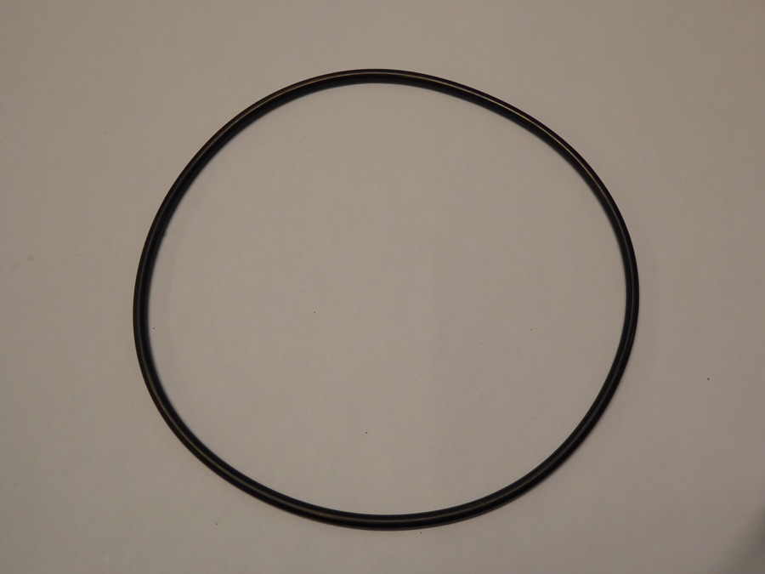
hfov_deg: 51.4
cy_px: 287
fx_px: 796
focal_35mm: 36
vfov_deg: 39.7
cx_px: 382
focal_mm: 6.3
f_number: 3.7
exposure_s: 1/60
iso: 160
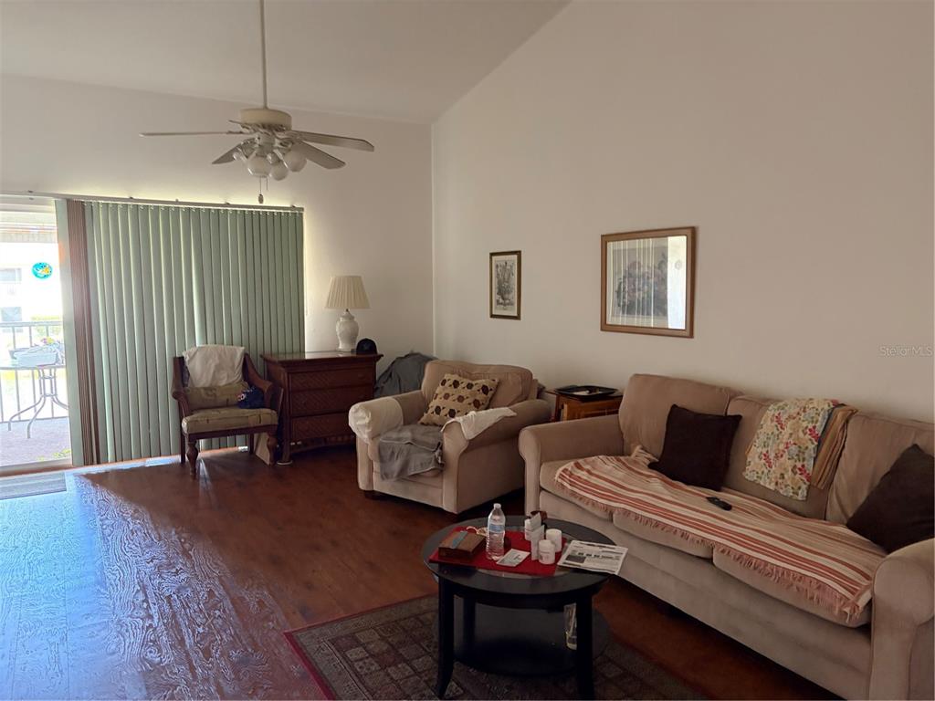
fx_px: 702
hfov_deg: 67.3
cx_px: 468
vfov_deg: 53.1
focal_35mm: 26
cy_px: 350
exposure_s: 1/40
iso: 400
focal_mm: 5.96
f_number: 1.6
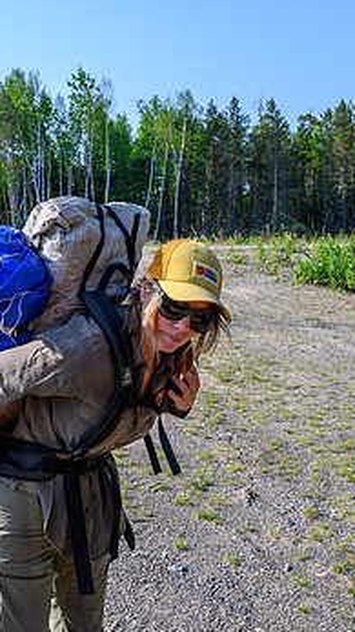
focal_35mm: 42
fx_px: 703
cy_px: 318
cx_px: 147
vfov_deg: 48.4
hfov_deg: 28.3
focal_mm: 24
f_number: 8
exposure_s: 1/160
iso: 100
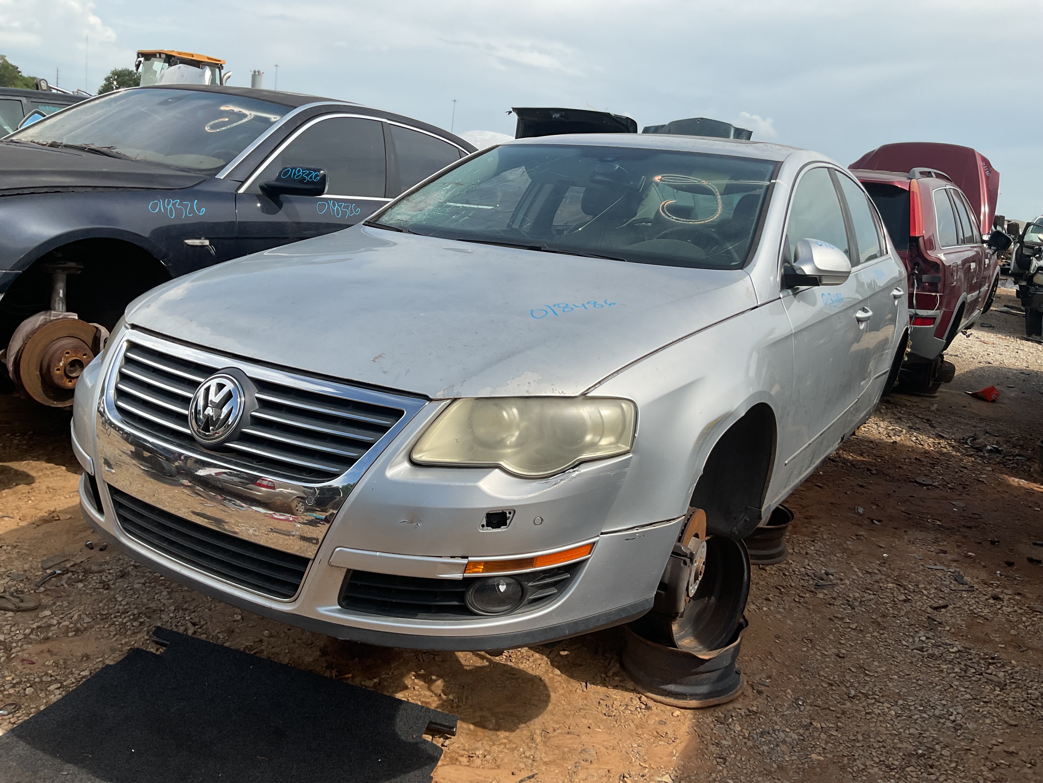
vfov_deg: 48.2
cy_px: 392
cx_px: 522
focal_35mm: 29
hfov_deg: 61.7
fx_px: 874
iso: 16
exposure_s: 1/1912
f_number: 1.8
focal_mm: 3
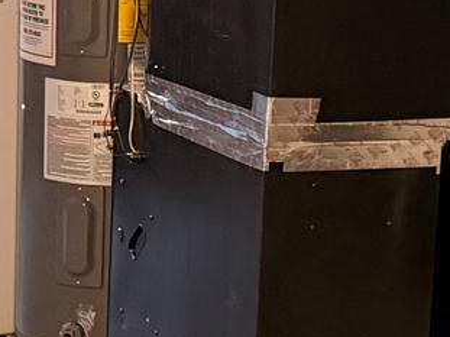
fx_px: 2053
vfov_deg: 9.4
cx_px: 139
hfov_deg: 12.5
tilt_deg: -8.2
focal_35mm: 158
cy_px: 135
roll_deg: -0.5
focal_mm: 6.76
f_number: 1.78
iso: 640
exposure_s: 1/60
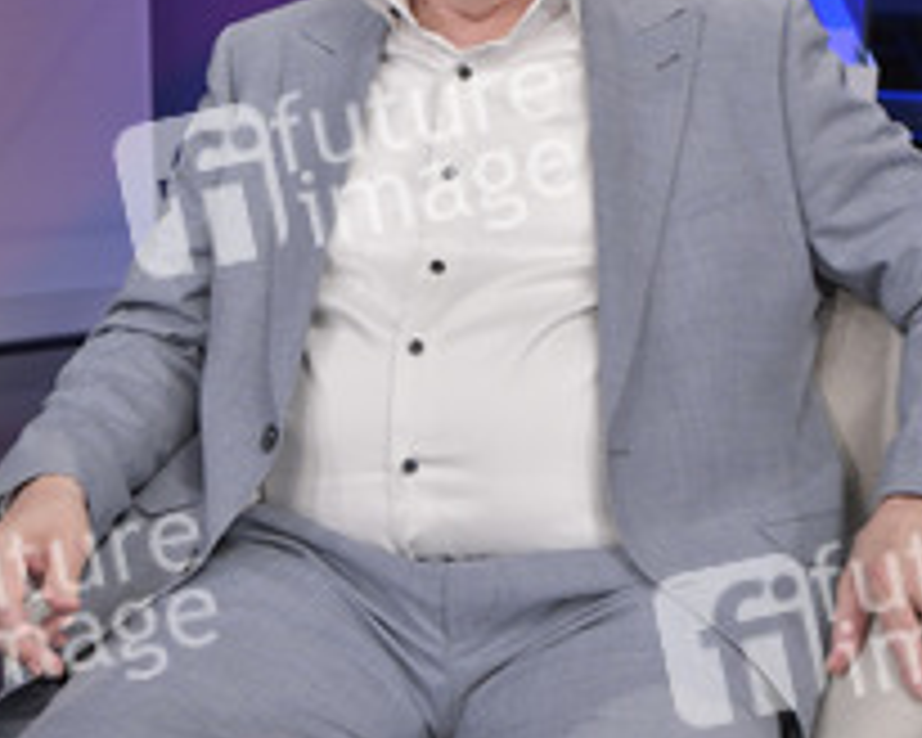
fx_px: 1801
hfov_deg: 28.7
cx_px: 477
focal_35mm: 66
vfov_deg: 23.1
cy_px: 396
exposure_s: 1/200
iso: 2500
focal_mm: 36
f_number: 6.3
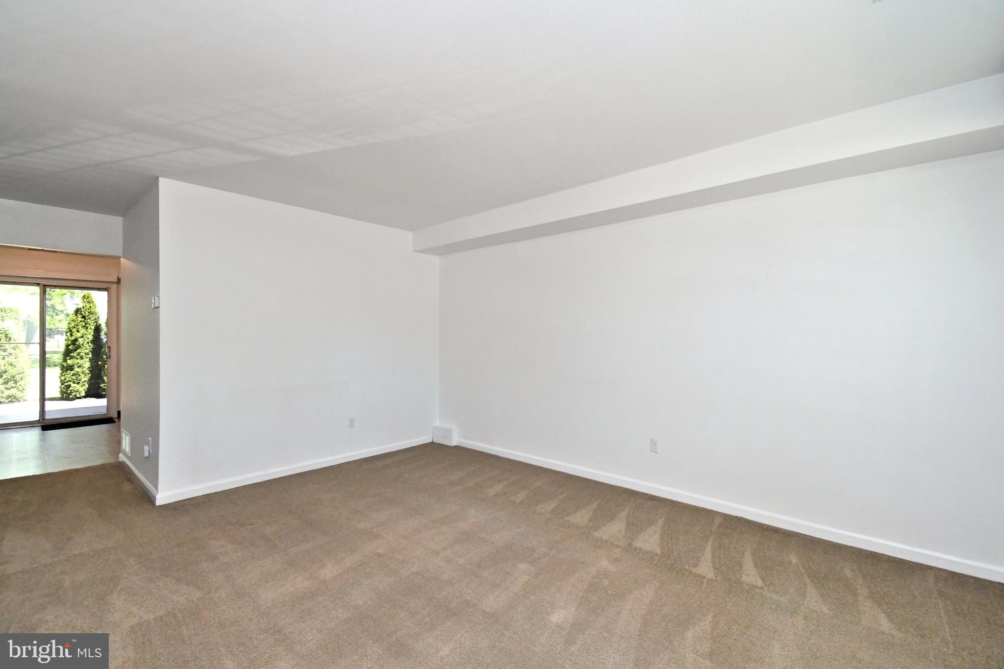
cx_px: 502
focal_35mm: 15
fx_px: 418
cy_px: 334
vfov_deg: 77.3
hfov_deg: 100.4
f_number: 9
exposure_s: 1/250
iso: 3200
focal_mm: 10
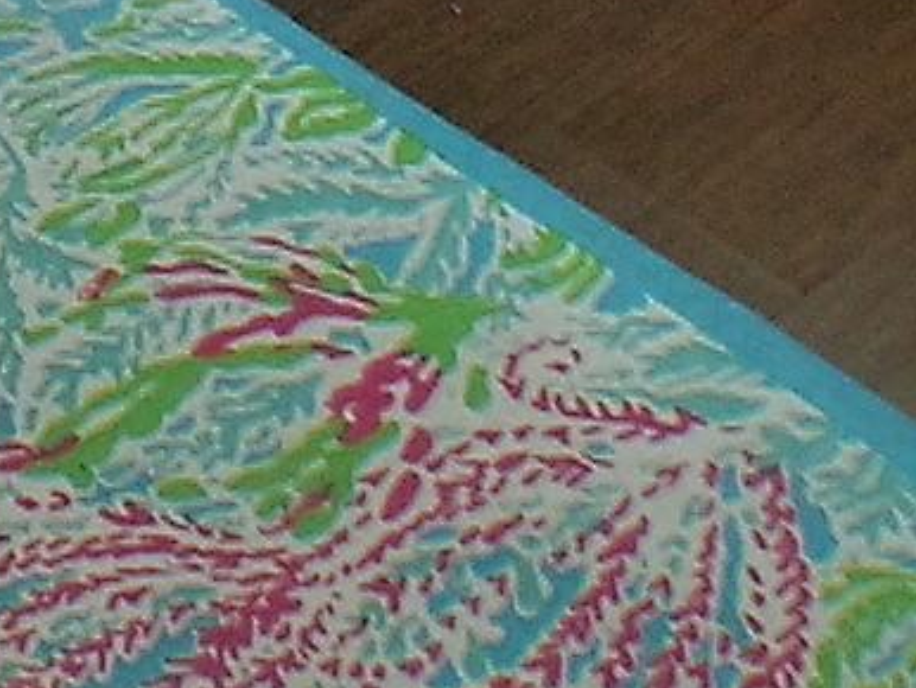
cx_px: -790
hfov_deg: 9.9
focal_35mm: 188
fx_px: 4978
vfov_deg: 7.1
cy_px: -1326
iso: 50
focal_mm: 5.8
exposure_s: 1/60.1
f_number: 4
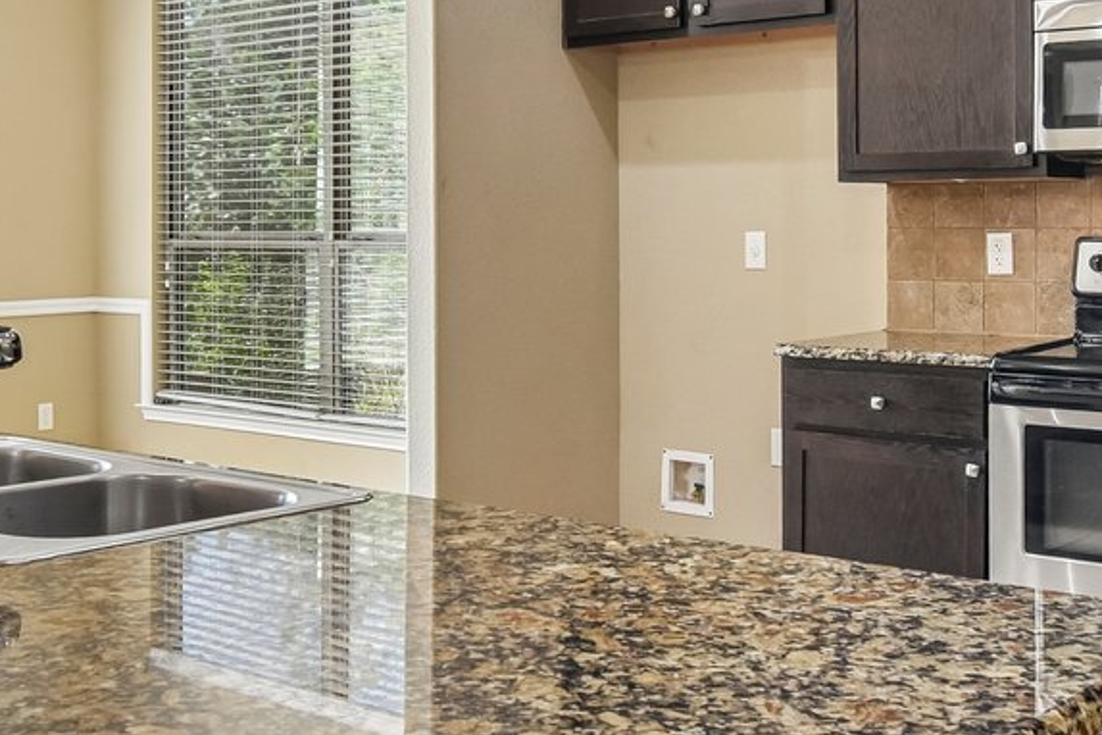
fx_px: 1530
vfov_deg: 26.8
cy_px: 234
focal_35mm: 50
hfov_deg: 39.5
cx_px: 463
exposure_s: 1/15
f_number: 8
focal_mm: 14
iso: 220
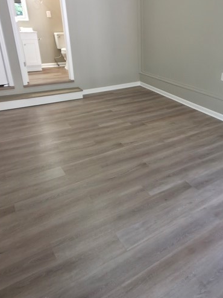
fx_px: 232
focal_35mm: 27
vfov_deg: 64.8
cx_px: 165
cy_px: 121
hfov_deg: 49.5
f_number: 1.9
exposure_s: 1/30
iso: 100
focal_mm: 2.2
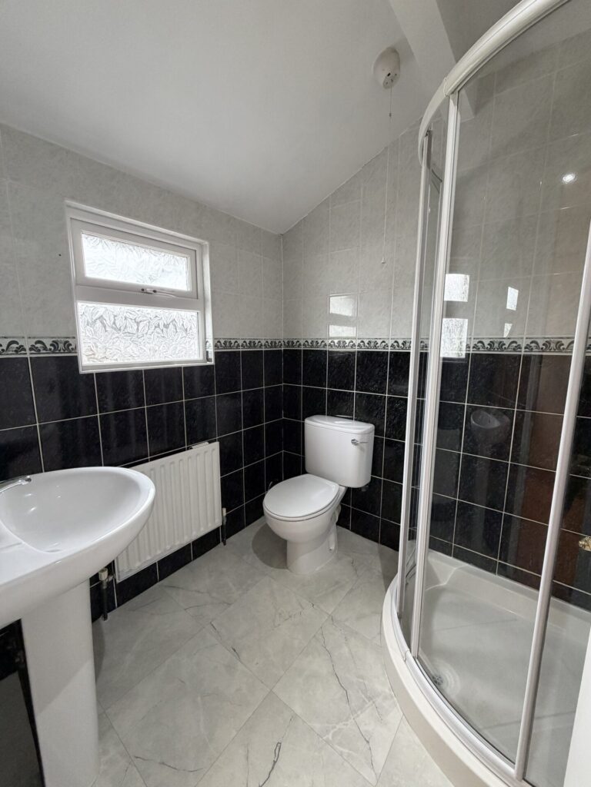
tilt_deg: -9.3
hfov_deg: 85.7
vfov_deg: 102.1
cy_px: 394
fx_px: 319
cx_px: 296
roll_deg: -0.7
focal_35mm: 14
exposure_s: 1/100
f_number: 2.2
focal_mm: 2.22
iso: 320
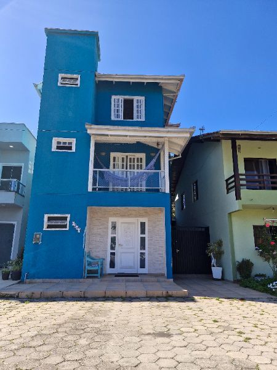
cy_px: 185
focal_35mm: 23
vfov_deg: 73.9
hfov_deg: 58.9
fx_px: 245
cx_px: 138
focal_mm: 5.54
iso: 50
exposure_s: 1/894
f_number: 1.8
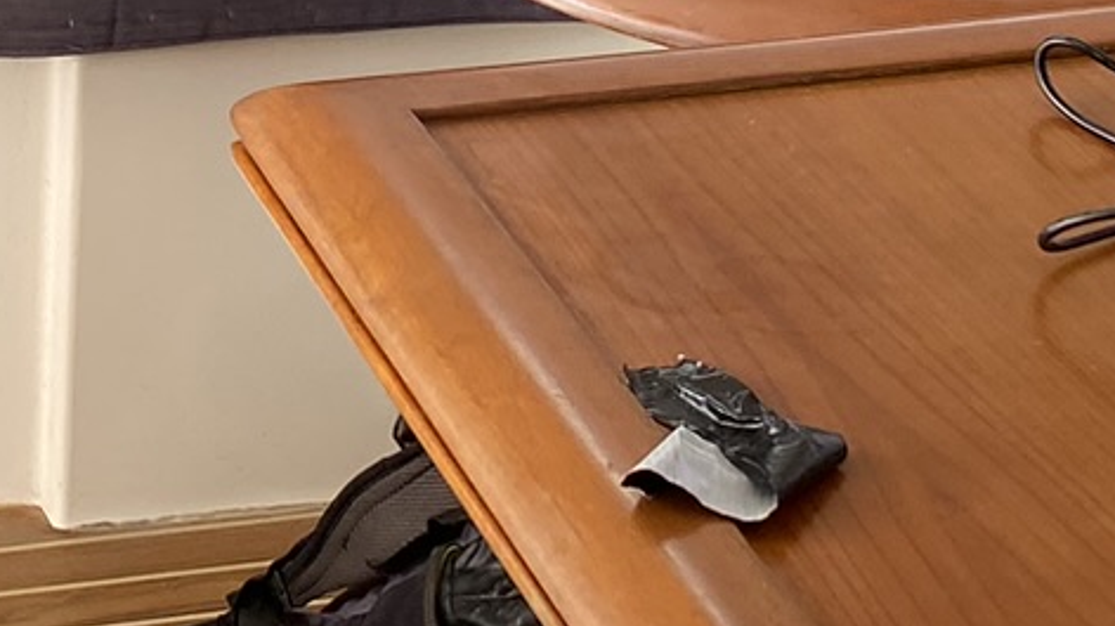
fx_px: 3635
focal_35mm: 123
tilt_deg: -11.4
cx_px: -295
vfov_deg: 9.0
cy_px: -841
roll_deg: +2.4
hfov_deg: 16.6
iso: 32
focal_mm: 4.25
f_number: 1.8
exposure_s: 1/217
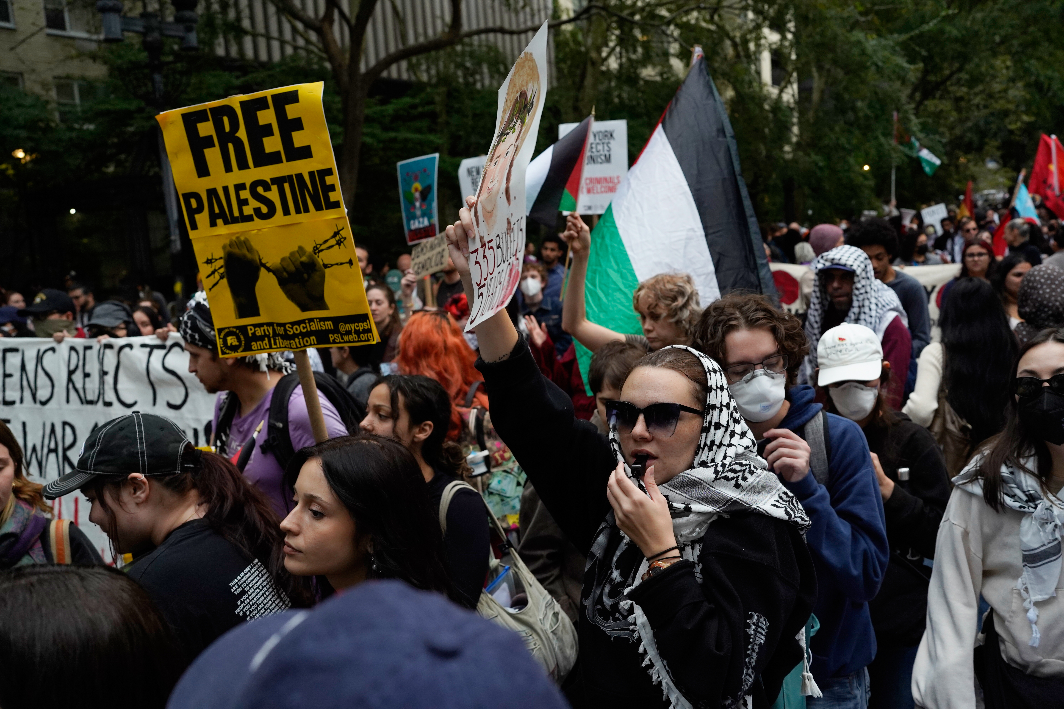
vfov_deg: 37.9
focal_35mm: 35
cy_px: 354
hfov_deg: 54.4
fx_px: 1034
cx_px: 532
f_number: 5
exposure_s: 1/250
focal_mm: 35
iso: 1600
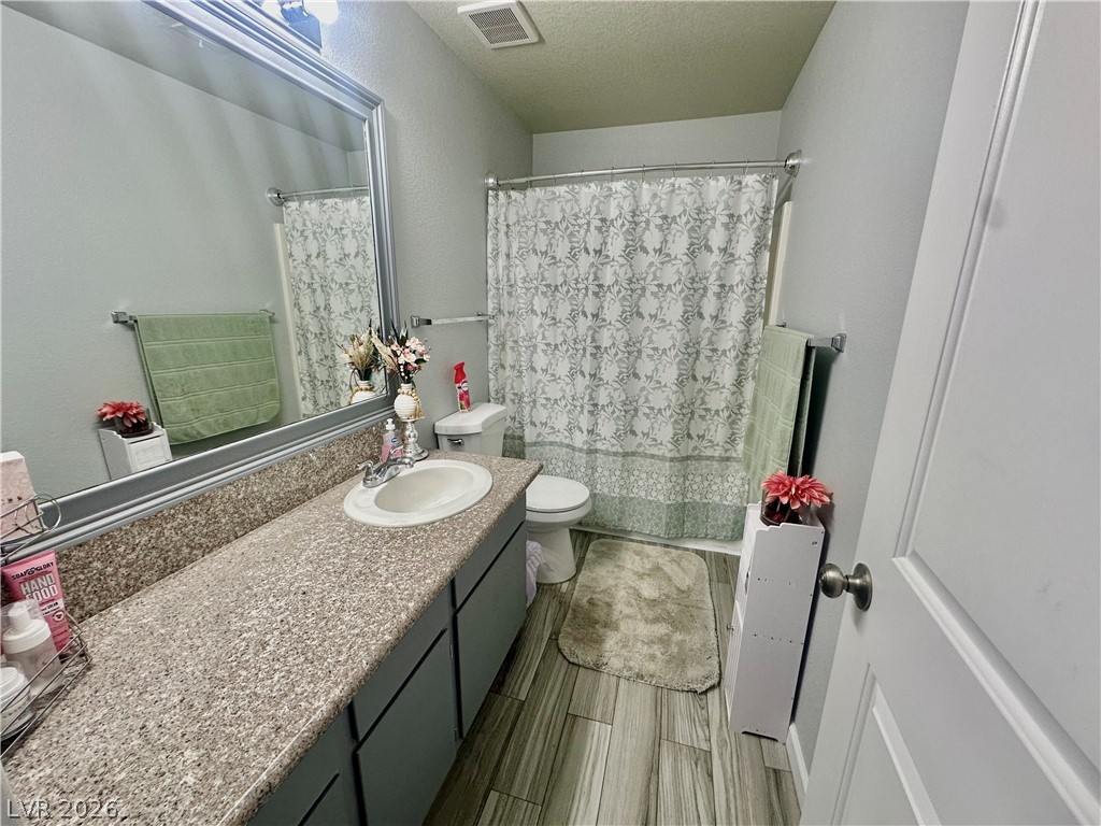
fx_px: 445
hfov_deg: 102.1
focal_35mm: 14
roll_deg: -0.9
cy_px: 413
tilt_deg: -14.7
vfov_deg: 85.7
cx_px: 550
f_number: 2.2
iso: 125
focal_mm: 2.22
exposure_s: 1/120
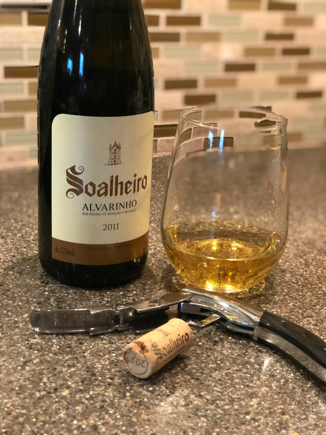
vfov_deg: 33.8
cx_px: 163
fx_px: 716
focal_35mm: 57
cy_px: 218
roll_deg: -2.8
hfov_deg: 25.7
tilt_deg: -19.7
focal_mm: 6.6
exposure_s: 1/30
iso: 500
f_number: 2.8
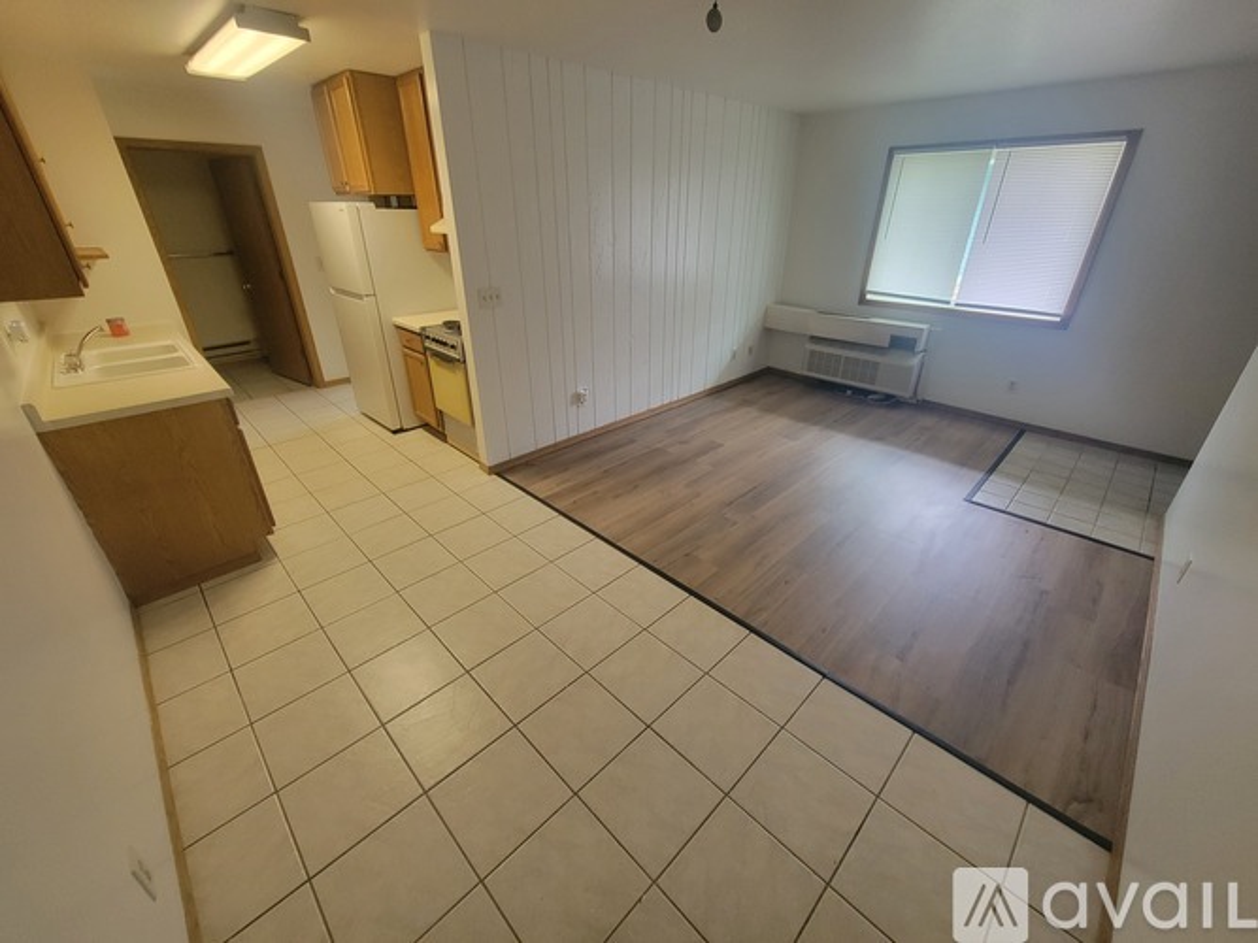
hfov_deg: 106.2
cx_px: 629
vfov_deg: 89.9
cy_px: 472
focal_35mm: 13
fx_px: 472
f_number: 2.2
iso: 320
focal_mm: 2.2
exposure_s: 1/34
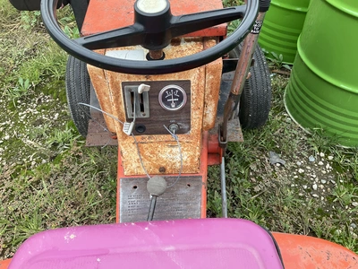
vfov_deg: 48.2
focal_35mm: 29
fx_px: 300
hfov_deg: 61.7
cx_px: 179
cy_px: 134
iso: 16
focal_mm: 3
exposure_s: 1/139
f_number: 1.8
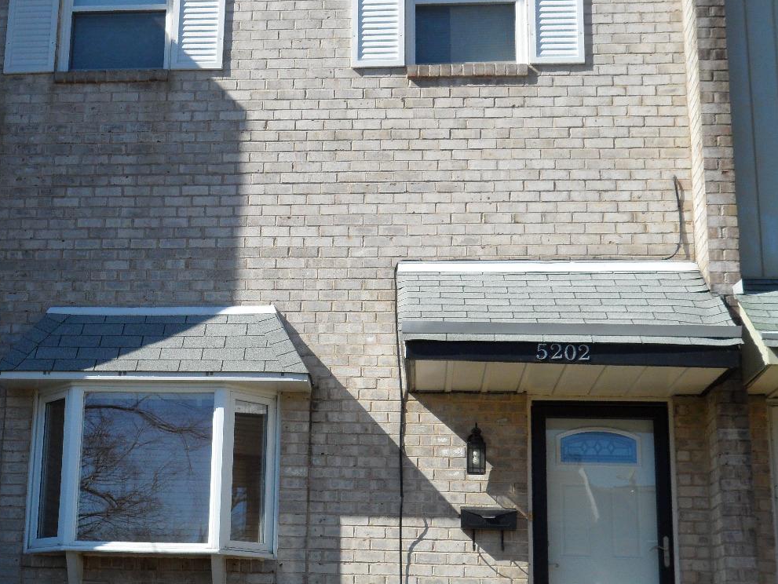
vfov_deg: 24.0
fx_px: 1371
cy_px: 292
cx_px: 239
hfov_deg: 31.3
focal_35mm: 61
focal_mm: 7.8
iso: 80
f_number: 4.2
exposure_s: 1/750
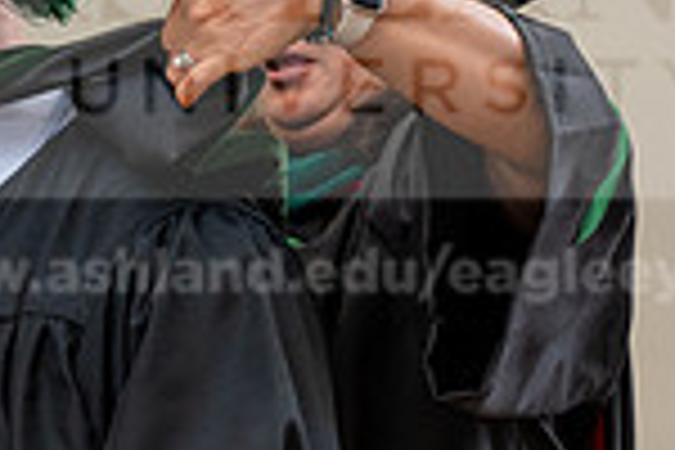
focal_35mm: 425
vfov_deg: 3.2
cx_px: -328
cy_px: 367
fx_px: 7968
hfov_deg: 4.8
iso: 1600
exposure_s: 1/200
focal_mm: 110
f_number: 3.5
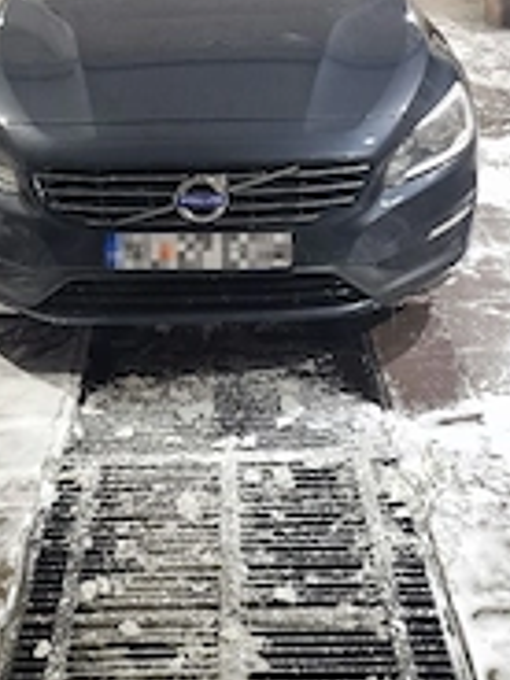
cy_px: 0
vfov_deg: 34.7
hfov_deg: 29.1
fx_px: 982
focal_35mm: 50
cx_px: 237
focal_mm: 6.4
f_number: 1.8
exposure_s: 1/50
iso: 640
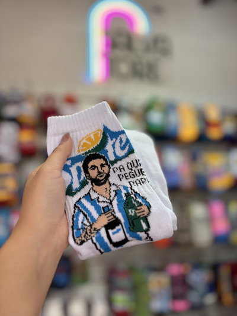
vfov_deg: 67.3
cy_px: 158
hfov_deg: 53.1
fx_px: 237
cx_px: 118
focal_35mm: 26
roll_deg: +0.4
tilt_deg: +9.9
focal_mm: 5.96
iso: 100
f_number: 1.6
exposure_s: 1/100
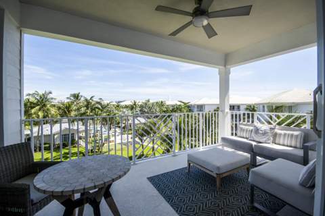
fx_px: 135
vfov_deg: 77.3
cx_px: 162
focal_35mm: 15
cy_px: 108
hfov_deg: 100.4
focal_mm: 10
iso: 100
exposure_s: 1/250
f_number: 8
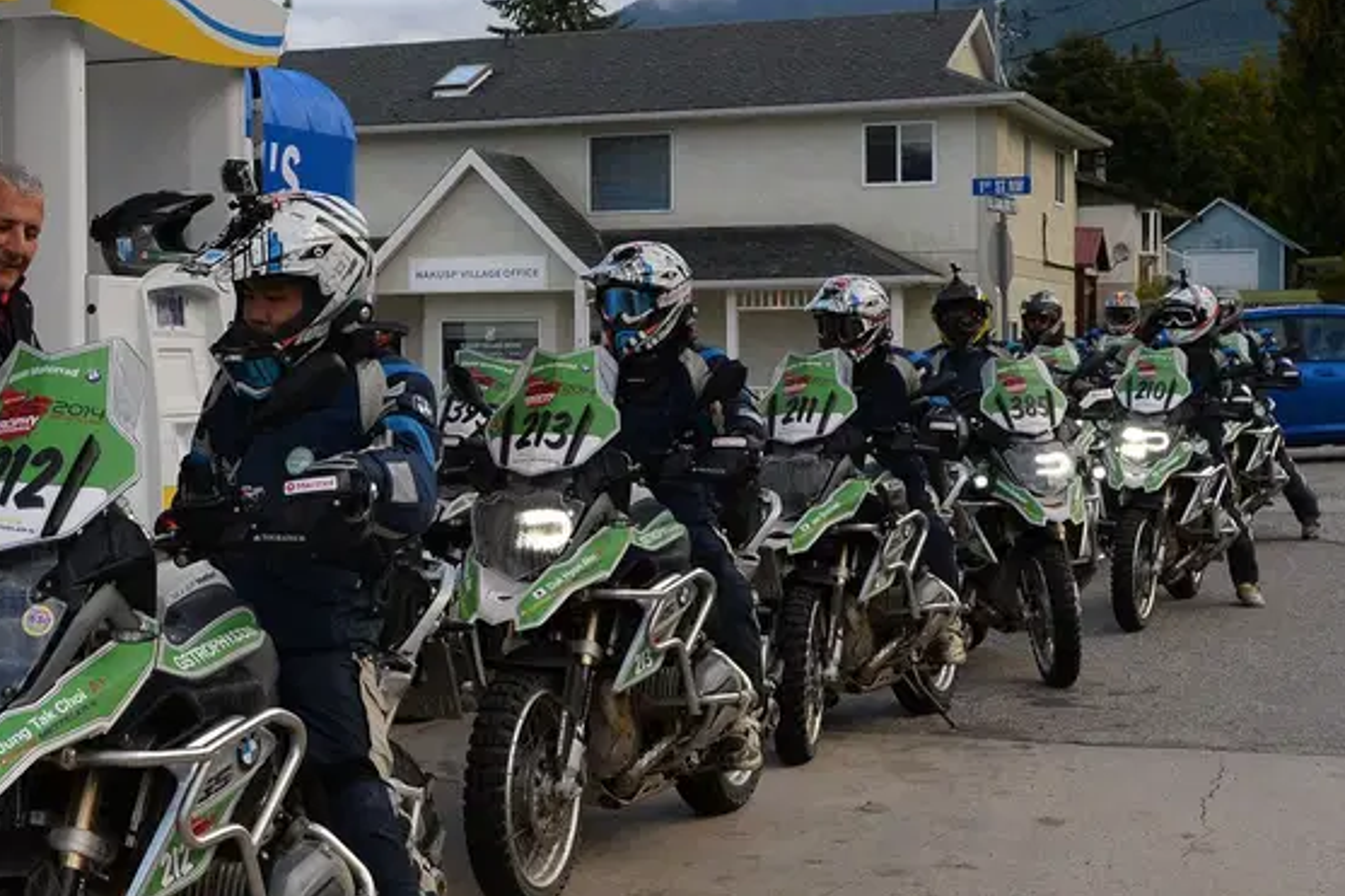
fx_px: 2577
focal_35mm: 69
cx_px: 311
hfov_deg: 28.7
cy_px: 405
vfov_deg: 19.7
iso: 800
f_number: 10
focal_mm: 32
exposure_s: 1/400
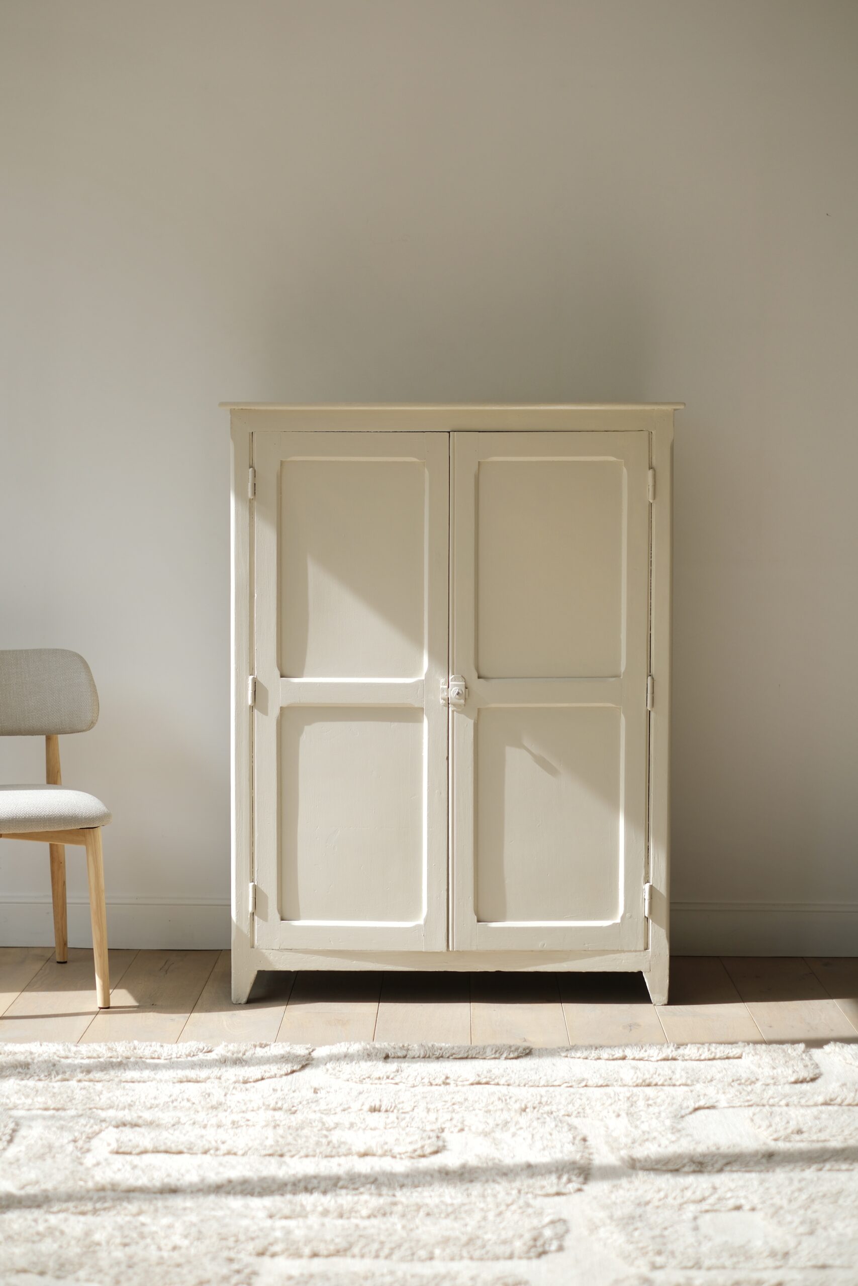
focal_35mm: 53
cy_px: 643
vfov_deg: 37.5
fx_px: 1894
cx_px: 429
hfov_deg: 25.5
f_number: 2.8
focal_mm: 35
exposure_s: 1/210
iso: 125
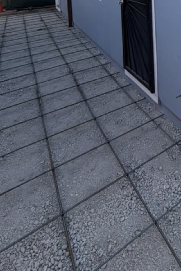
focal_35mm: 31
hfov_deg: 35.9
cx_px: 200
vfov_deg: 47.0
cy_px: -16
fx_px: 234
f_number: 2.2
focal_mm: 2.22
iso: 40
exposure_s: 1/590
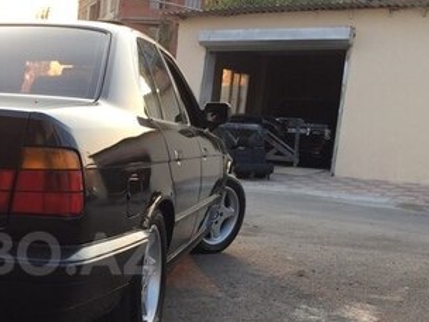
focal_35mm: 63
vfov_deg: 23.0
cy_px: 254
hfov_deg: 29.0
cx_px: 11
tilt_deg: -8.1
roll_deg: -4.2
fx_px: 781
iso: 32
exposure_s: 1/157
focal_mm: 4.15
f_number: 2.2
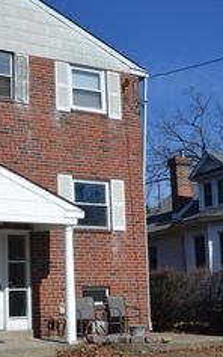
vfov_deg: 35.0
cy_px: 215
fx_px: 564
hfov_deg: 22.3
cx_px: 83
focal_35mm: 58
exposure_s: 1/320
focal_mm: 18
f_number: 9
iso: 100
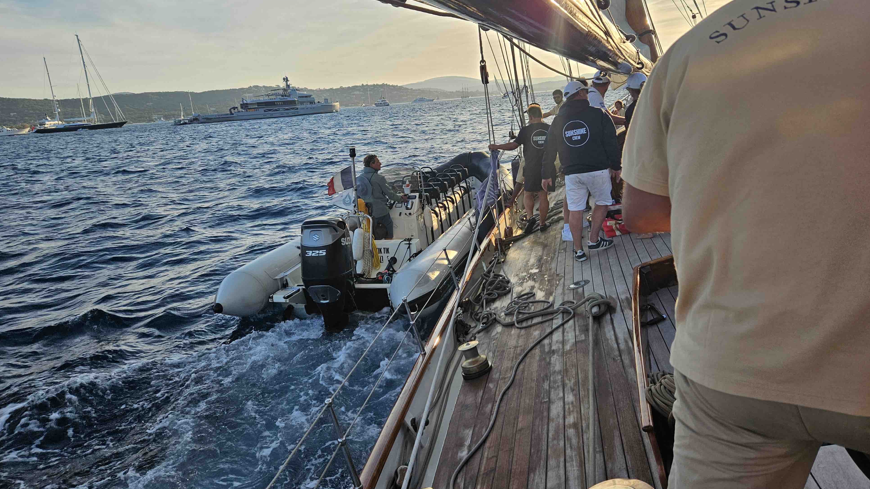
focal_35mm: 26
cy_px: 205
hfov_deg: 71.9
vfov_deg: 44.2
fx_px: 600
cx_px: 425
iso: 40
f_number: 1.8
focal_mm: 5.4
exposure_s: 1/2000
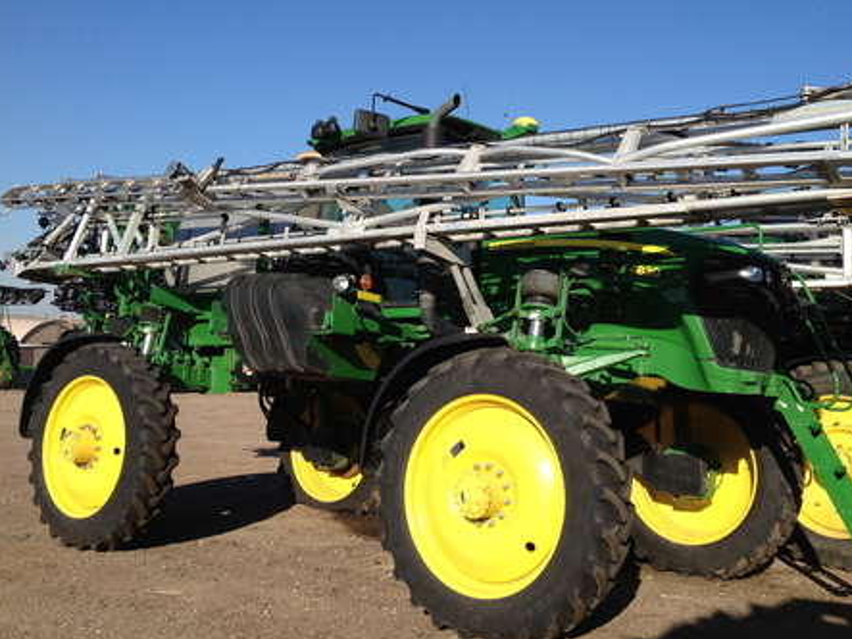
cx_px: 473
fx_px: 1058
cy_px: 281
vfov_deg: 33.5
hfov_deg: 43.8
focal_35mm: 43
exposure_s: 1/1623
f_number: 2.4
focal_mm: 4.28
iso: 64
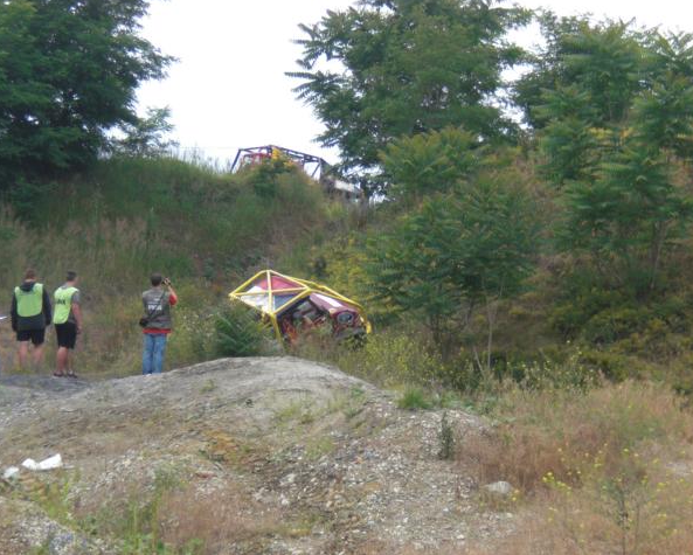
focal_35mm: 120
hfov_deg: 16.0
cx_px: 330
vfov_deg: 12.9
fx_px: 2462
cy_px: 277
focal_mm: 18.9
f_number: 5.9
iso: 100
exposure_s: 1/125
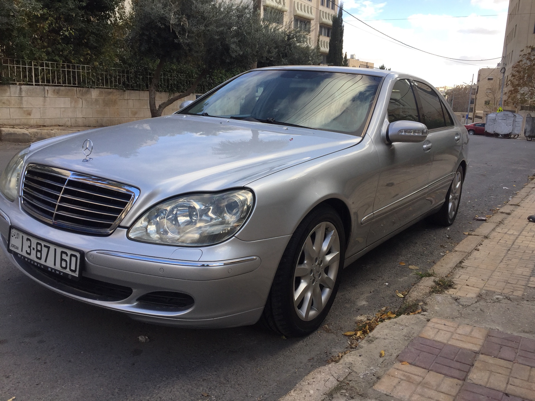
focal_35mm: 29
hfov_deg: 61.7
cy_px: 200
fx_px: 448
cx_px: 268
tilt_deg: -10.9
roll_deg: -2.6
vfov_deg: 48.2
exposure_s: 1/520
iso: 32
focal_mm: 4.15
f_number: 2.2
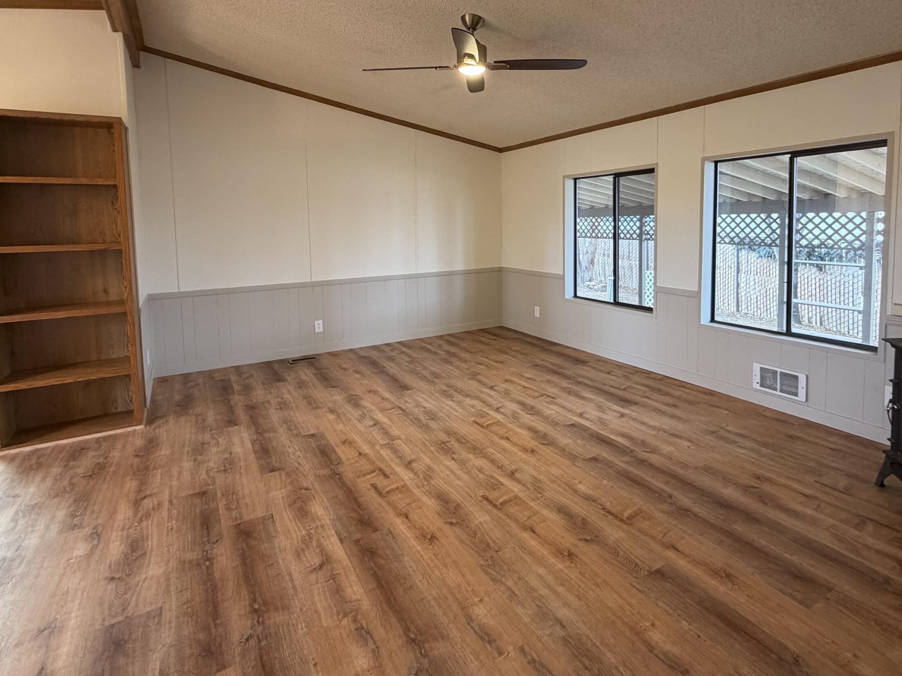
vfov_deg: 67.6
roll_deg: +1.2
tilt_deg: -3.1
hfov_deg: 84.6
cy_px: 252
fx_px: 495
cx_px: 466
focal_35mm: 19
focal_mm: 2.22
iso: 200
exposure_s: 1/60
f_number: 2.2
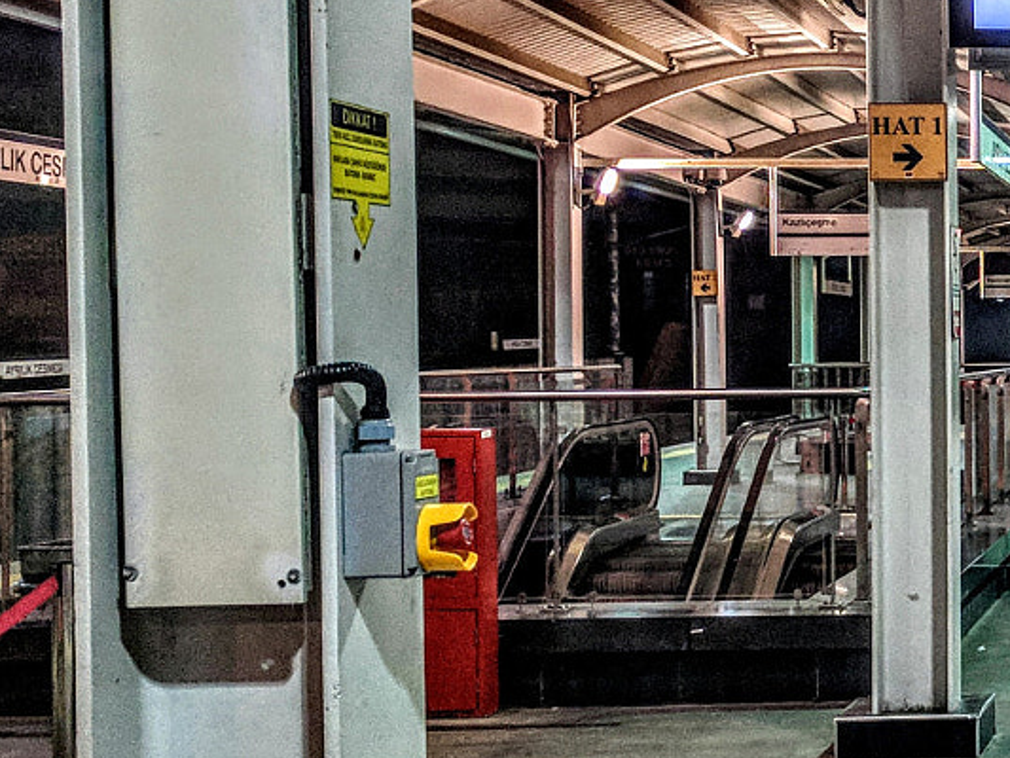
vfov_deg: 18.9
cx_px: 1332
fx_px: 2276
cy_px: 343
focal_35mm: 78
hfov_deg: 22.3
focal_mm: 4.67
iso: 382
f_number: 2
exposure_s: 1/100
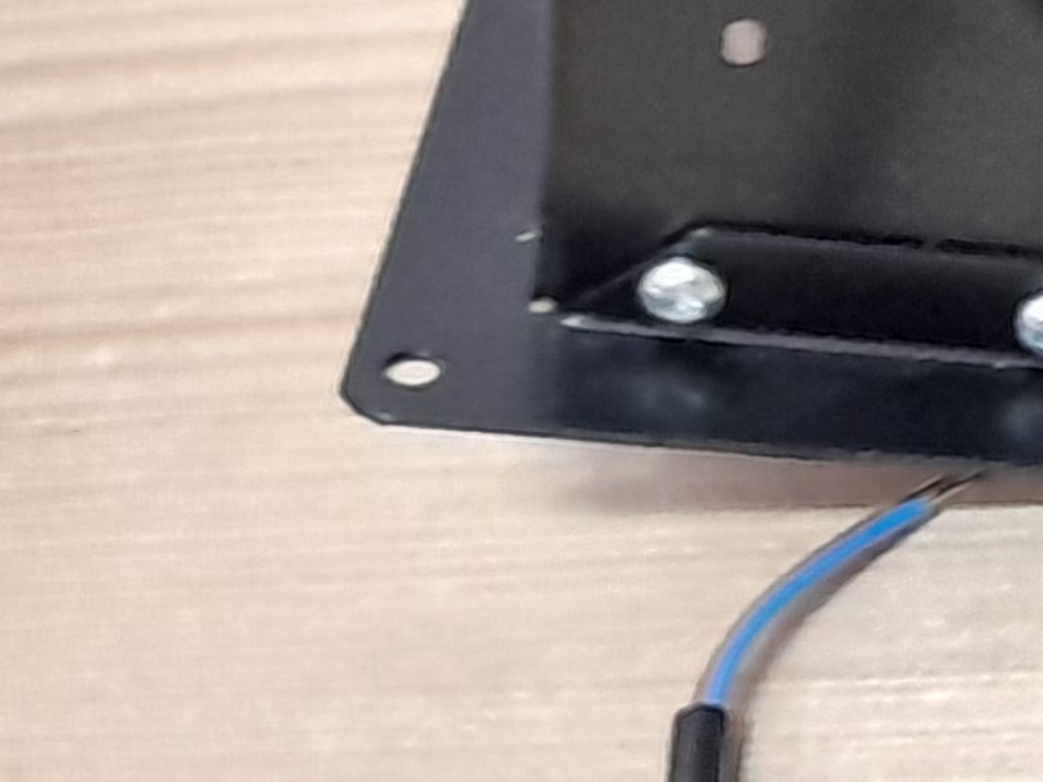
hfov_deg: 11.2
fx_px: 4400
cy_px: -61
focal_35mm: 146
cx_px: 2569
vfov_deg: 10.1
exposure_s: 1/25
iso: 640
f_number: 2
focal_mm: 4.6
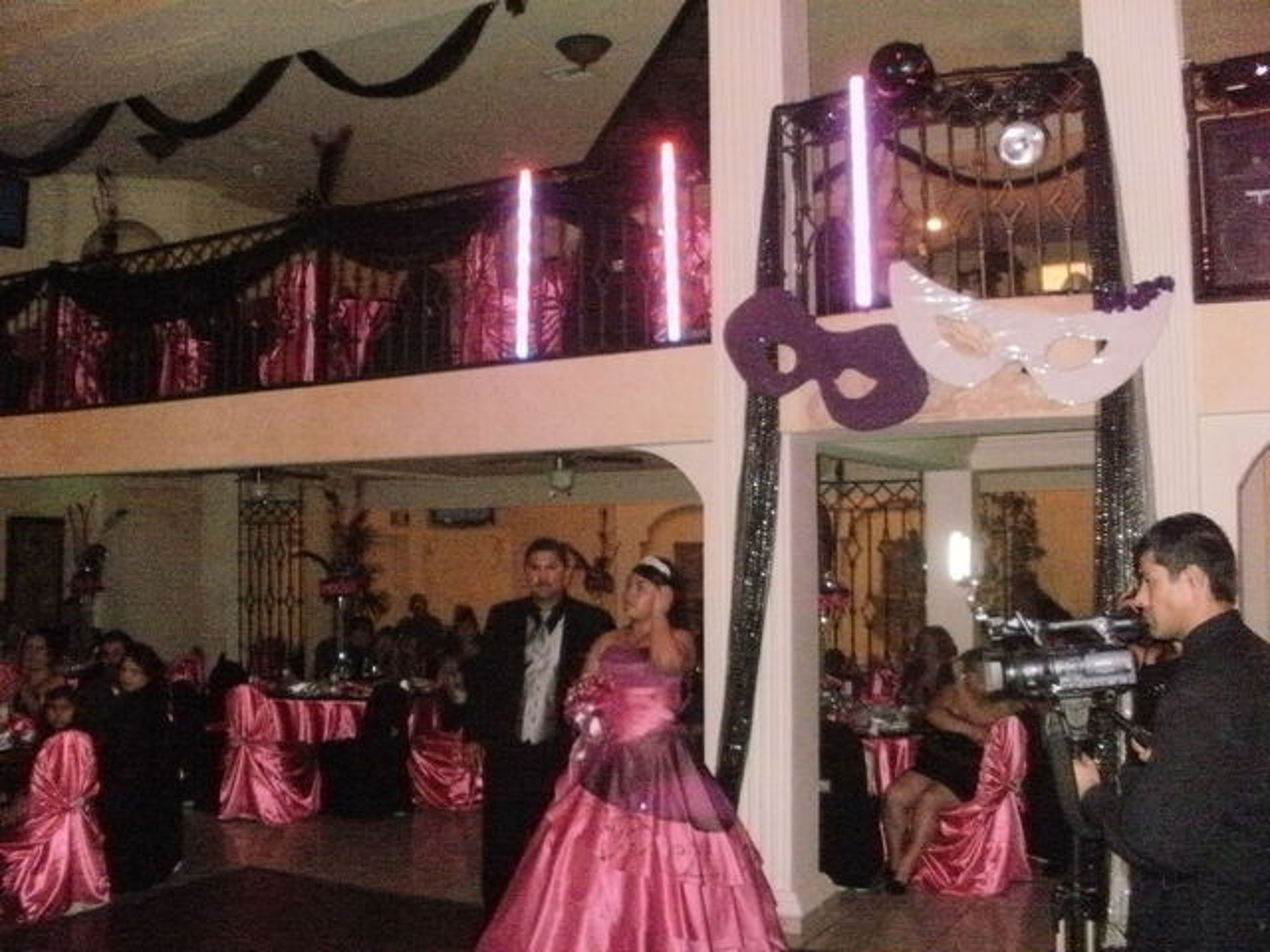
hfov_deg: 51.4
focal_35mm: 36
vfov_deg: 39.7
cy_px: 476
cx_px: 635
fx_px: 1321
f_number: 3.5
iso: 640
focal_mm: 6.3
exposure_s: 1/30
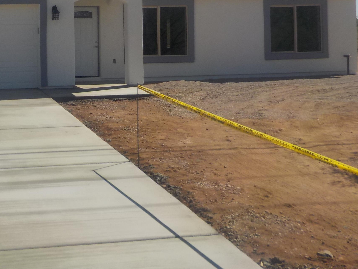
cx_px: 86
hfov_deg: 35.3
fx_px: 548
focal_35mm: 53
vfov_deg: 26.8
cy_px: 36
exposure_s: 1/500
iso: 125
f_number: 6.6
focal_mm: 4.1
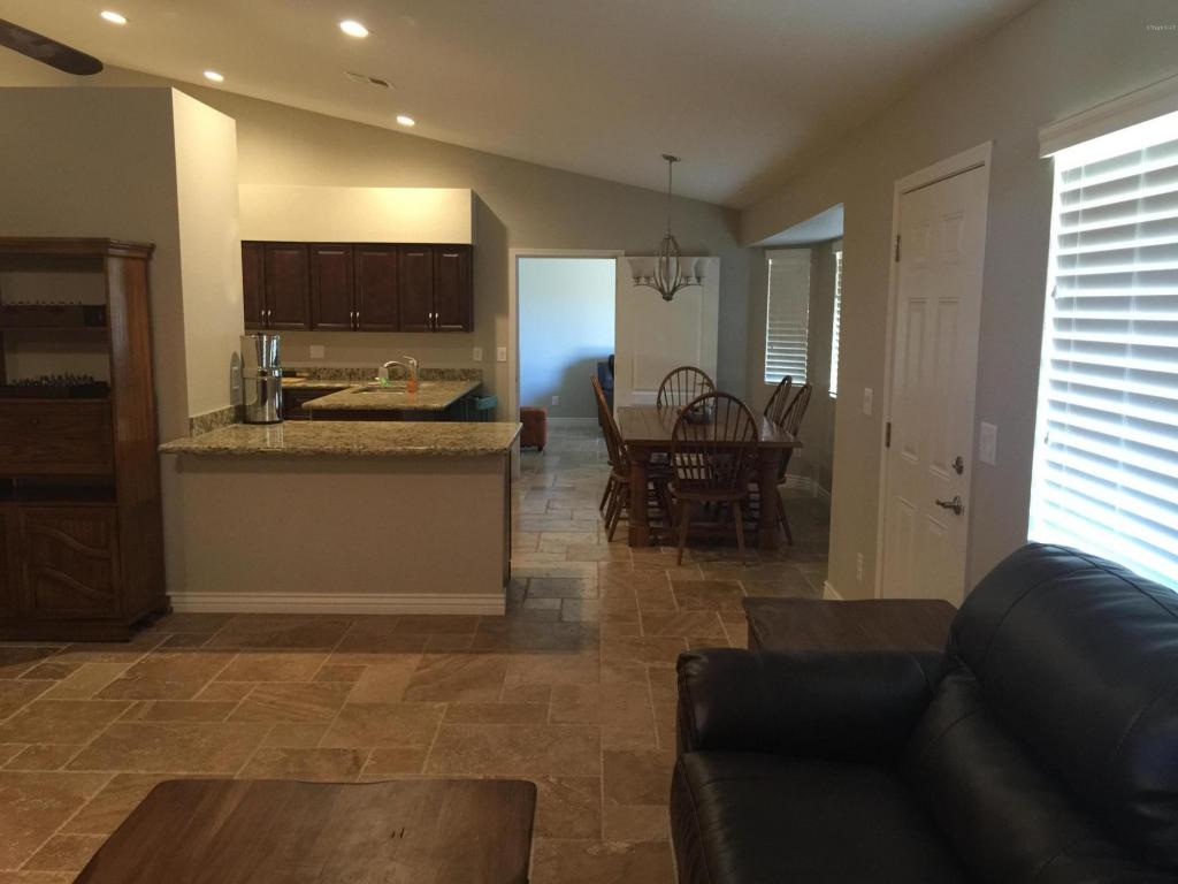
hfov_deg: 61.7
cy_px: 442
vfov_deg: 48.2
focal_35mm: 29
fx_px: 987
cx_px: 589
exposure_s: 1/15
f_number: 2.2
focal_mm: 4.15
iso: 125
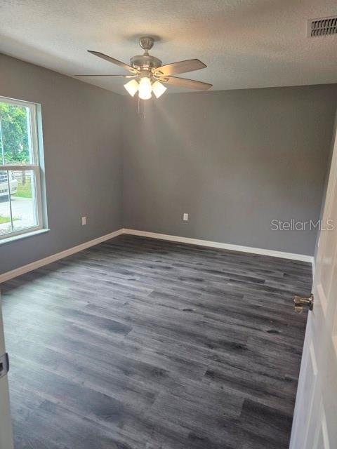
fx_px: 299
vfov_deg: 73.9
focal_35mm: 23
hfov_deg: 58.9
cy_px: 224
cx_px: 168
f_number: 1.7
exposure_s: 1/120
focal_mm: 6.3
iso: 320
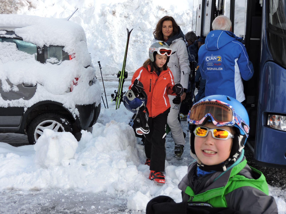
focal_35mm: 60
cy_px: 107
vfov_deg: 24.4
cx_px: 143
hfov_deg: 32.2
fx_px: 496
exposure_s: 1/400
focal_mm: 10.7
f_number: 3.7
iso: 100
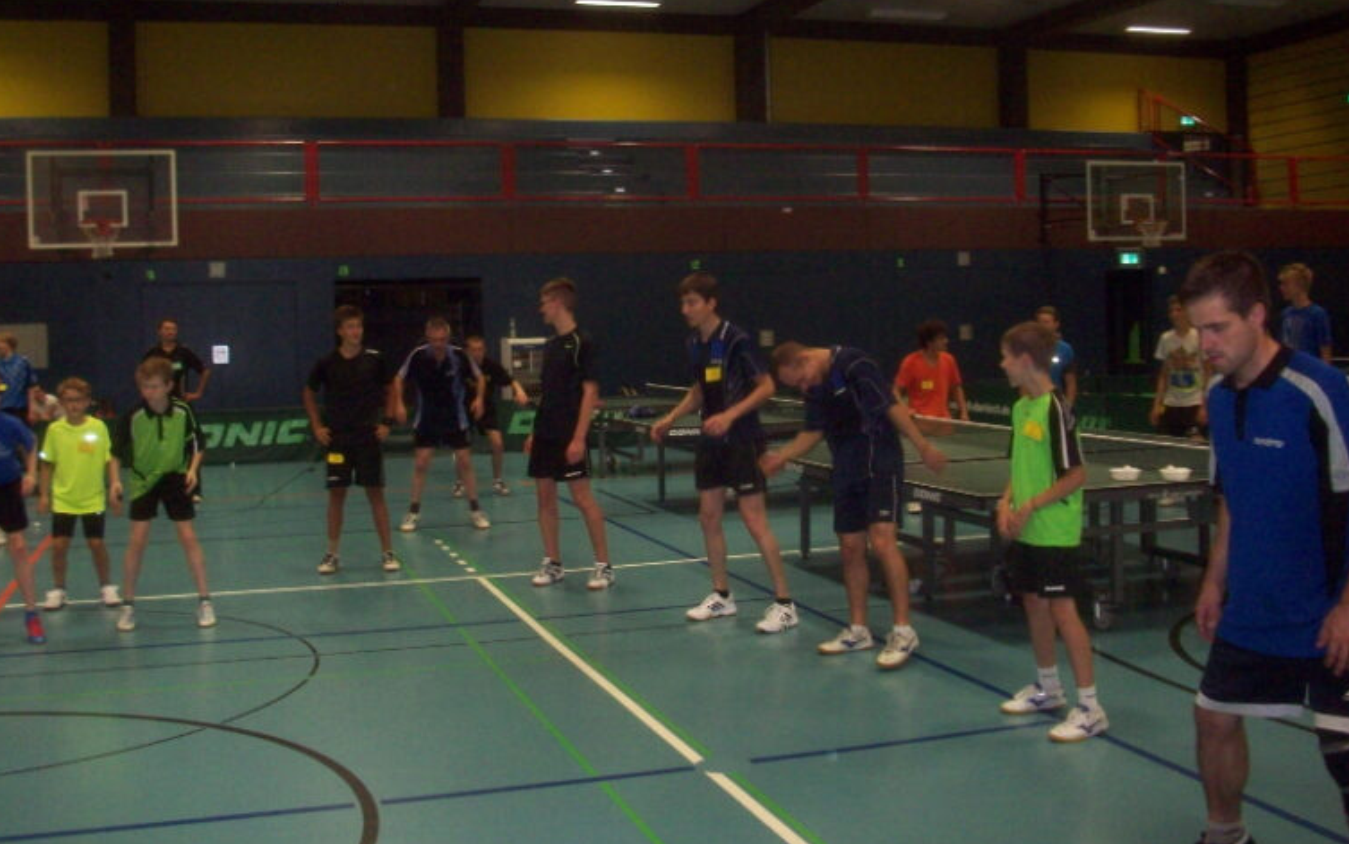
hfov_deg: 49.3
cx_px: 665
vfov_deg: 31.9
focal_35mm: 40
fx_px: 1471
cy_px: 349
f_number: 2.8
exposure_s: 1/45
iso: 200
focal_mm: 6.2
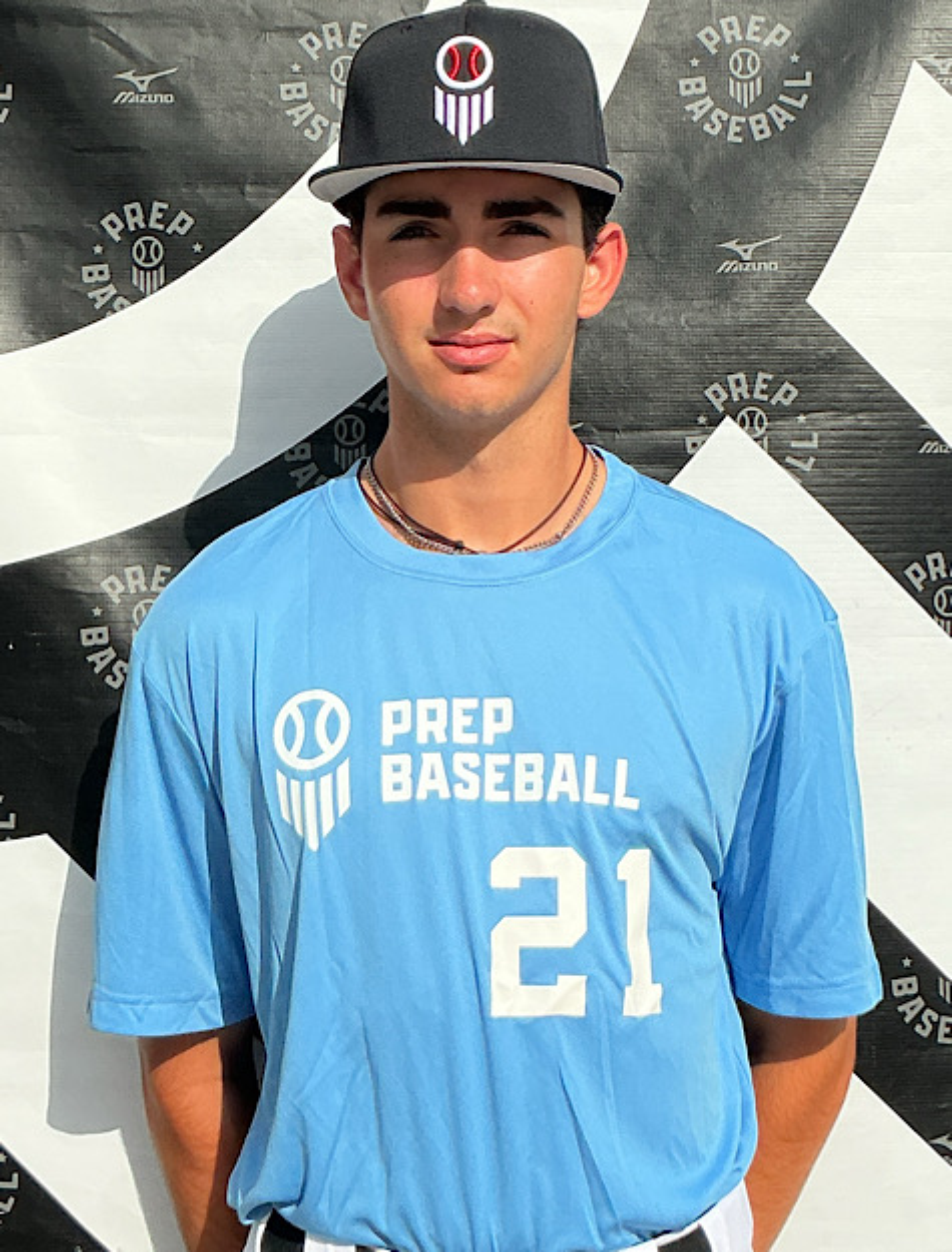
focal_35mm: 29
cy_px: 626
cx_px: 476
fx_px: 1054
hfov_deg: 48.6
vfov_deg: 61.4
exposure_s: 1/5263
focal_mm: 3
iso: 25
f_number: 1.8
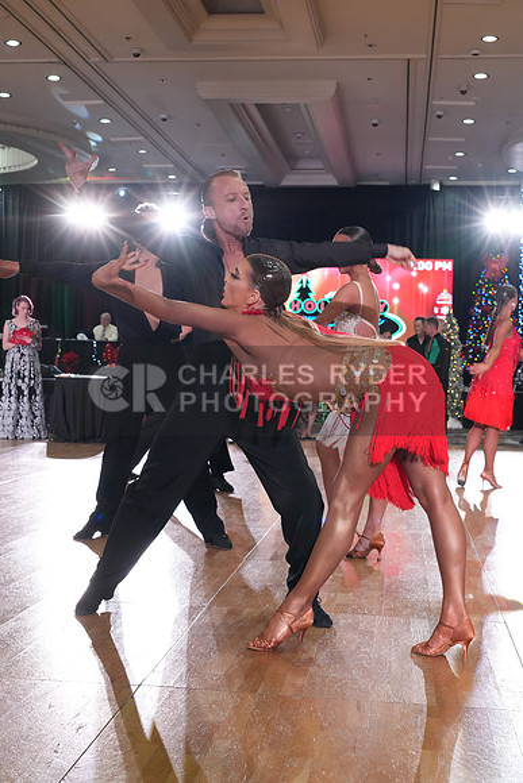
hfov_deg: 27.0
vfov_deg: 39.6
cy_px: 392
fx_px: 1089
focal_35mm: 50
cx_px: 262
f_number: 7.1
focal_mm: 50
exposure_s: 1/200
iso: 4000
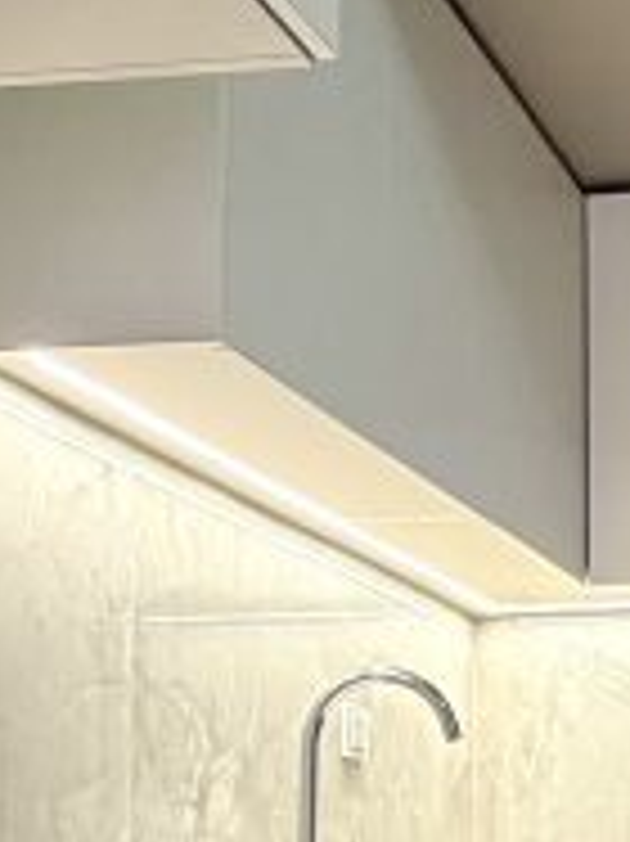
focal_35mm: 75
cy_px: 869
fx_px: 1822
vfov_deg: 24.6
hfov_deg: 17.6
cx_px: 950
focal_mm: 2.22
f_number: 2.2
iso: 400
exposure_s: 1/60
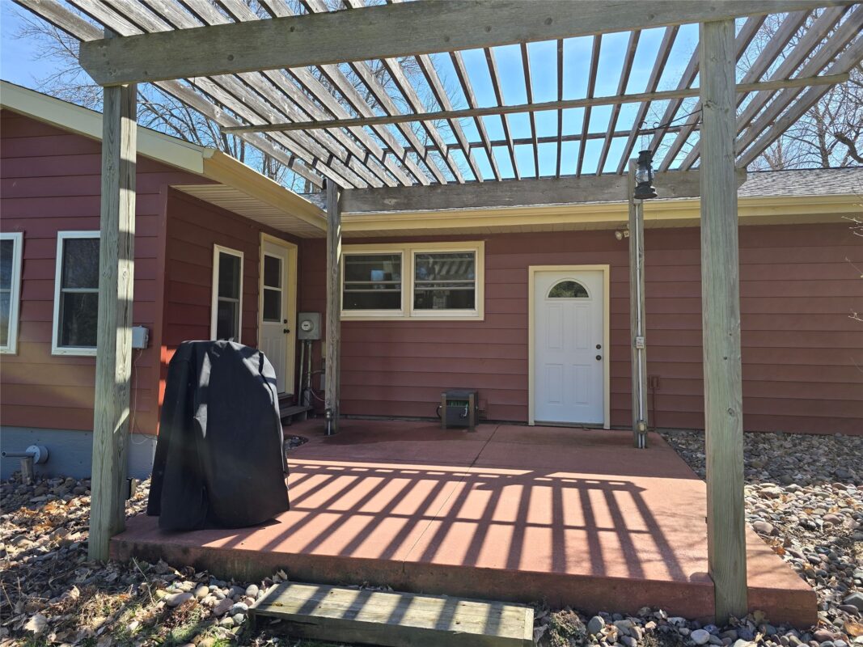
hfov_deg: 73.9
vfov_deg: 58.9
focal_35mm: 23
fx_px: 573
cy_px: 324
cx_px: 432
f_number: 1.7
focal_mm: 6.3
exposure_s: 1/327
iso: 12
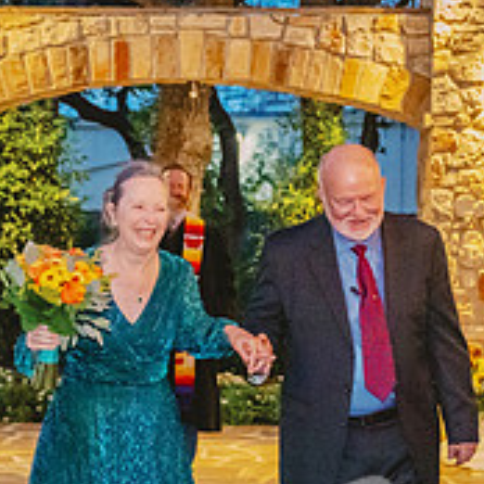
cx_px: 255
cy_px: 319
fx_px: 1930
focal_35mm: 122
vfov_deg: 14.3
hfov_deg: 14.3
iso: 8000
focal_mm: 41
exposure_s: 1/200
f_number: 2.8
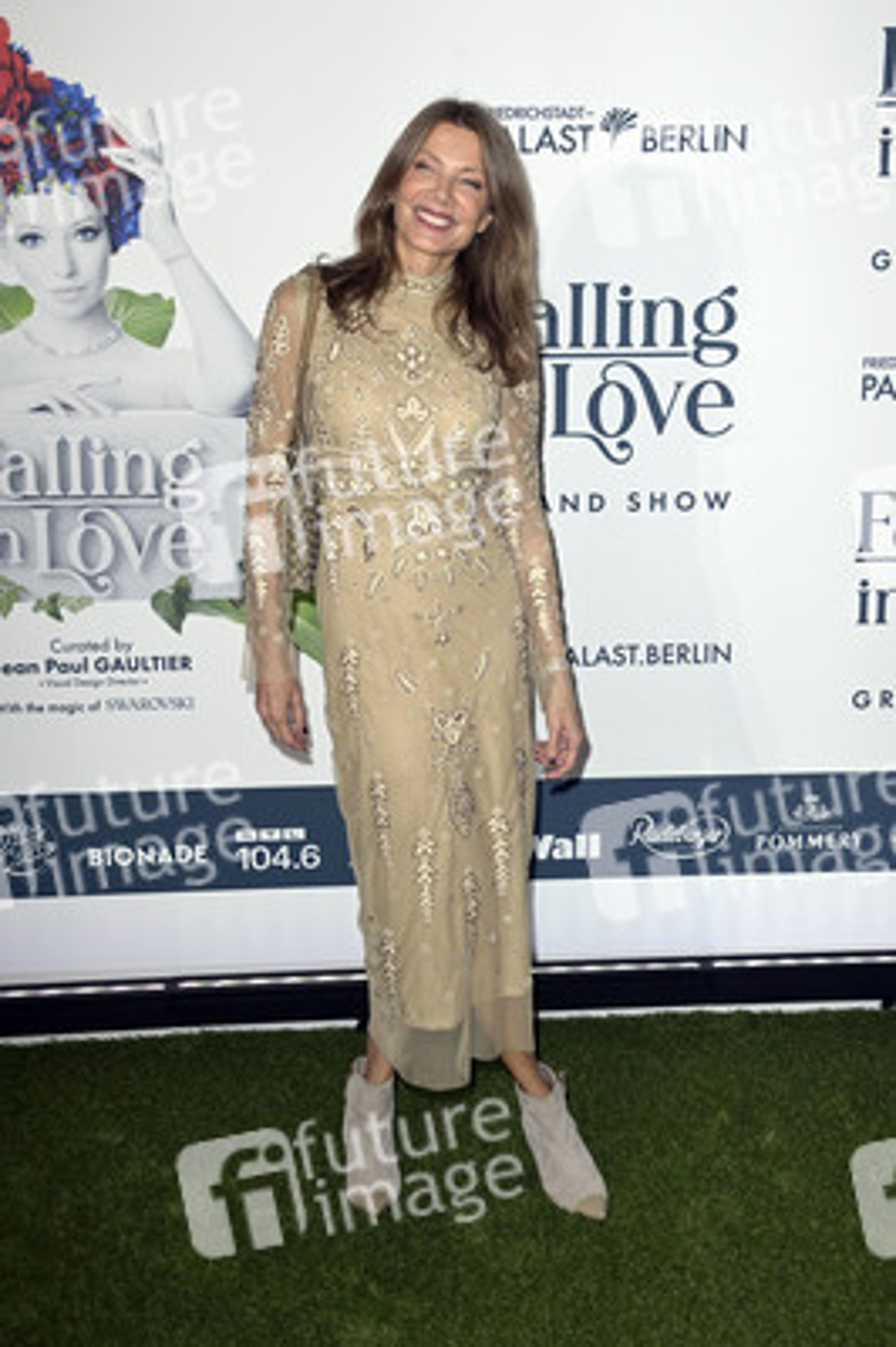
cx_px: 448
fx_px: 1683
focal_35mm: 45
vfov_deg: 43.6
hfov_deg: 29.8
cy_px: 674
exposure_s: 1/250
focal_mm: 45
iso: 640
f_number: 6.3
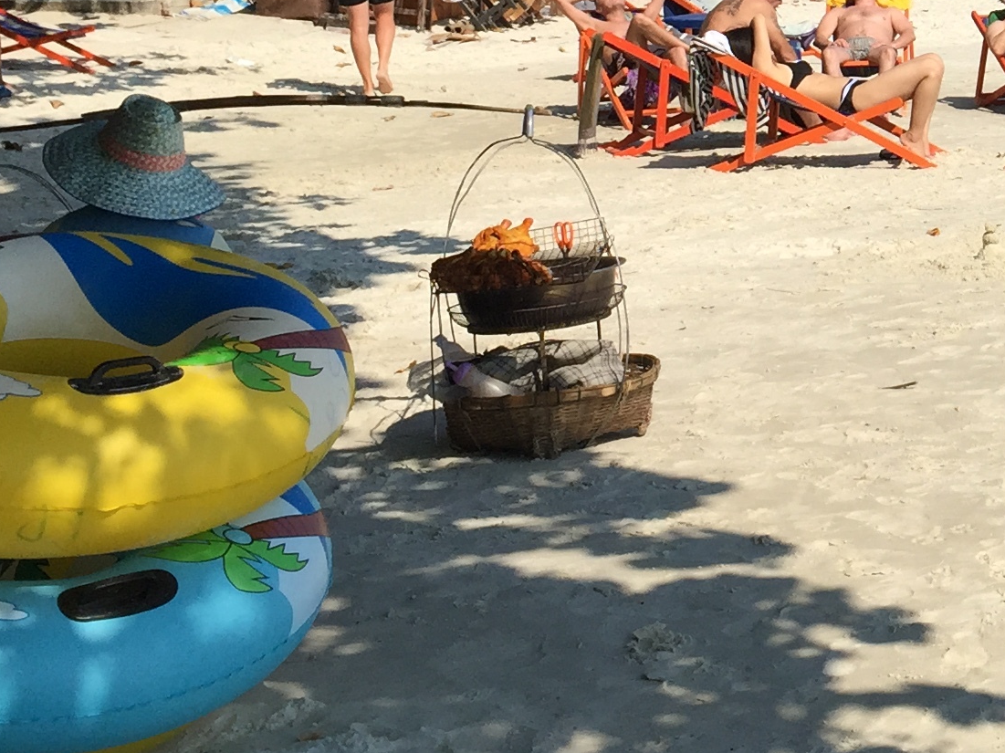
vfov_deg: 16.5
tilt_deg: +0.2
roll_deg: -0.3
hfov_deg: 21.3
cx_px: 1178
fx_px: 2496
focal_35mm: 86
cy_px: -120
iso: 32
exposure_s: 1/3300
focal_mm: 4.15
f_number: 2.2
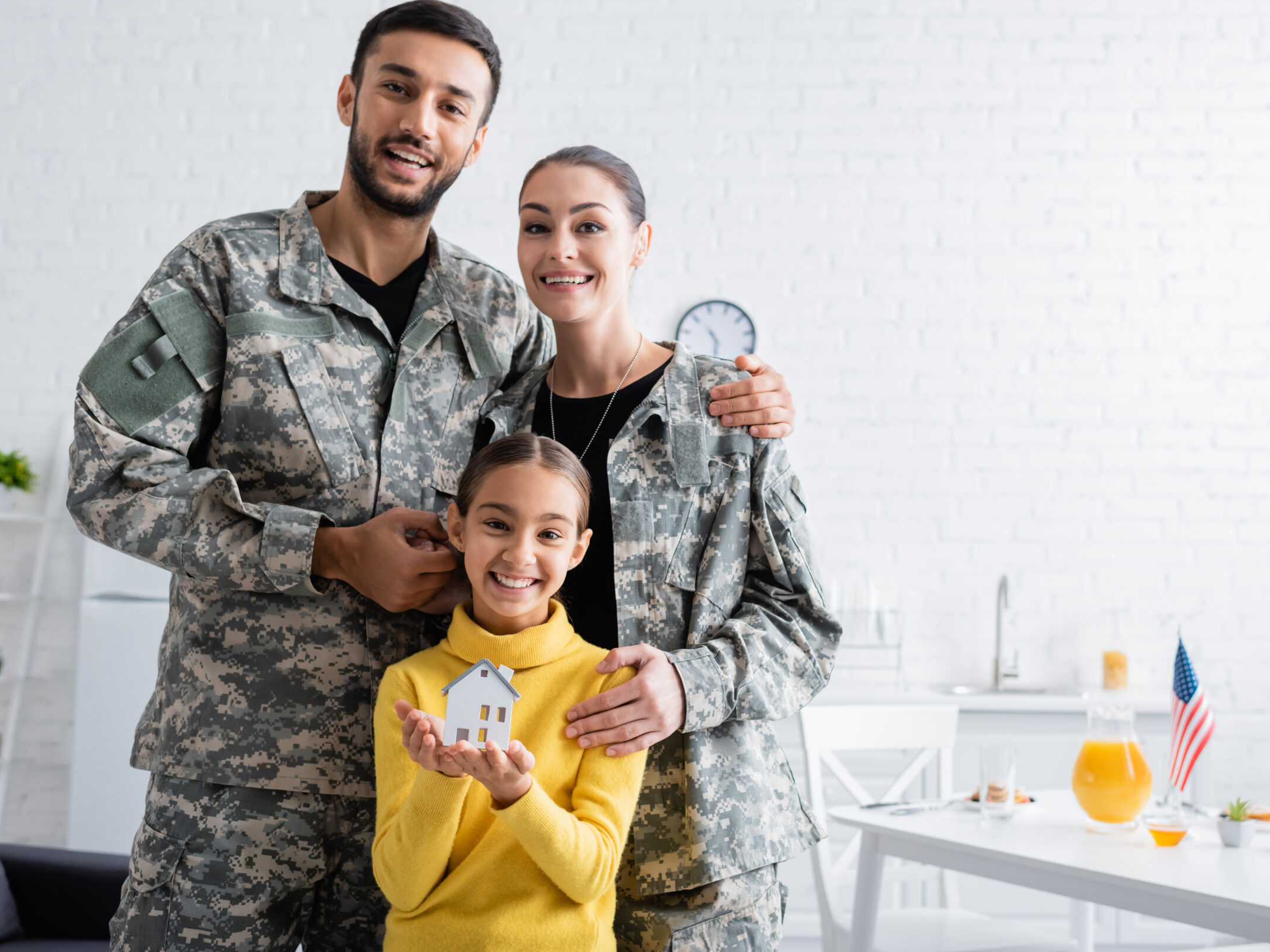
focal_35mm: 40
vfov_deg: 36.0
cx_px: 733
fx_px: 1467
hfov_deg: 46.6
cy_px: 477
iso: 100
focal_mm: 35
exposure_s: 1/200
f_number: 4
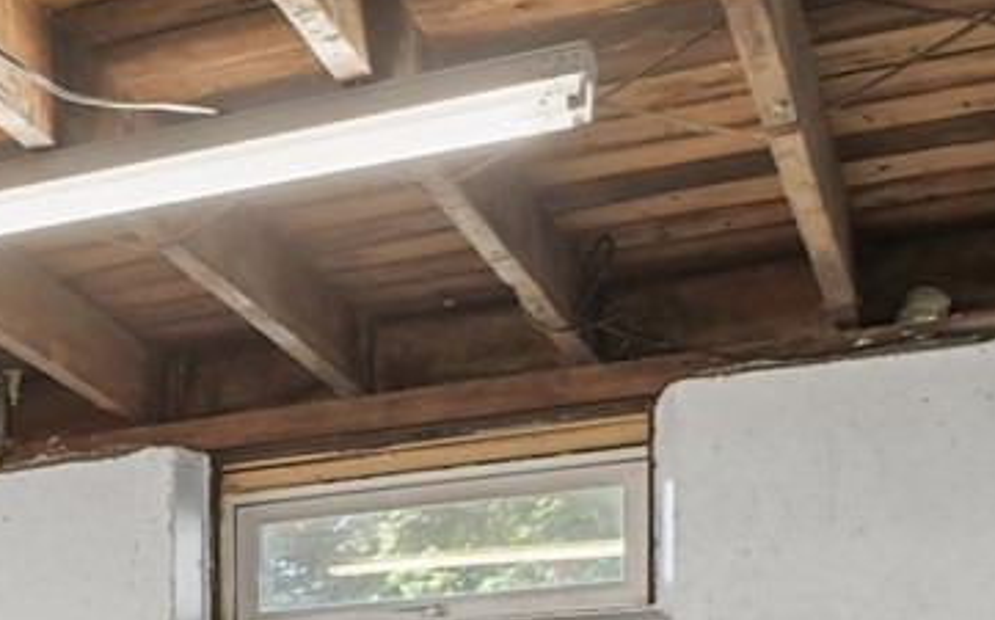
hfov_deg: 15.7
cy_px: 941
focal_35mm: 81
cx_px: -1298
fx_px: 2195
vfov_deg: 14.9
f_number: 9
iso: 640
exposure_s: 1/15
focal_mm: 14
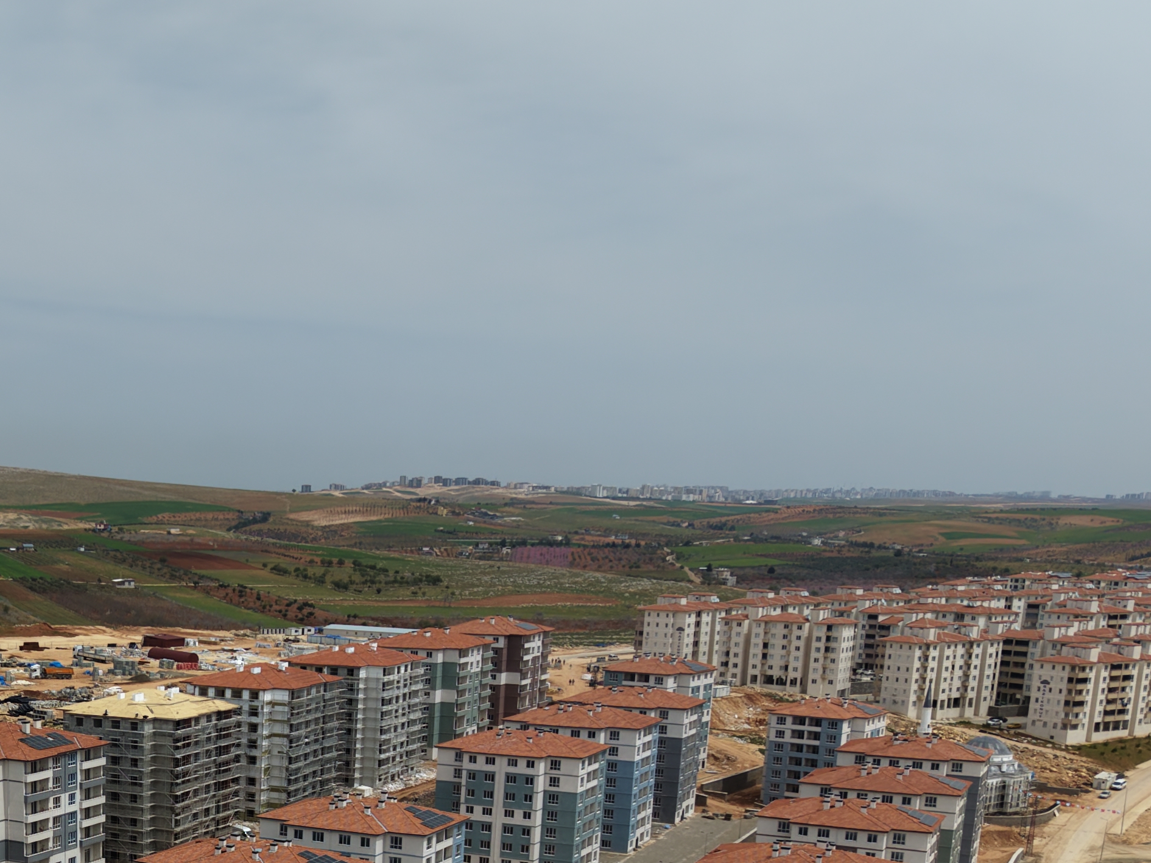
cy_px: 893
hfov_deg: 34.6
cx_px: 105
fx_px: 1729
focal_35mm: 52
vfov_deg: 26.3
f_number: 1.8
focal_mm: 8.67
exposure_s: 1/6000
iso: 100
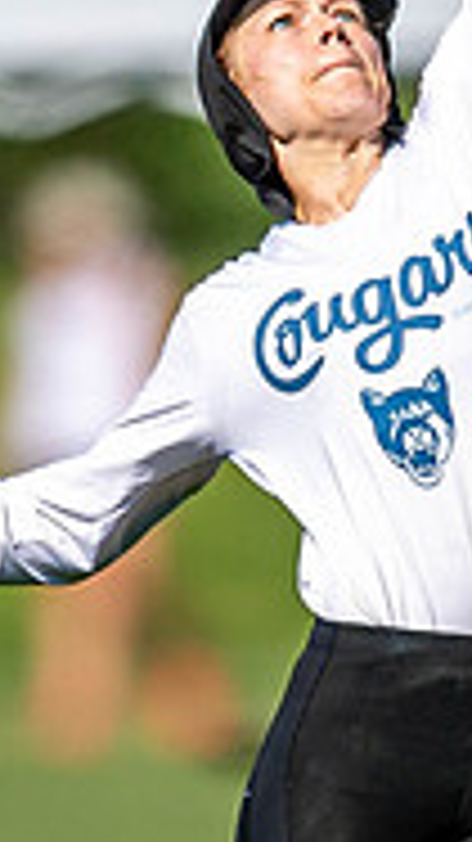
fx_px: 67754
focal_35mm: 3041
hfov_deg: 0.4
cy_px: 942
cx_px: 110
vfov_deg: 0.7
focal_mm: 400
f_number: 2.8
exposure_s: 1/2500
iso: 100
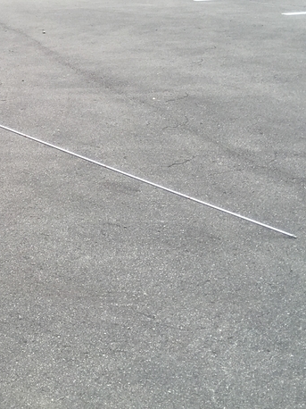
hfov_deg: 18.5
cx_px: -45
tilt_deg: -13.3
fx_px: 897
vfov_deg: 25.4
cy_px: 104
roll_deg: +1.5
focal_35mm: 76
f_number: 2.2
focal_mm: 4.15
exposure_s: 1/275
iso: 25
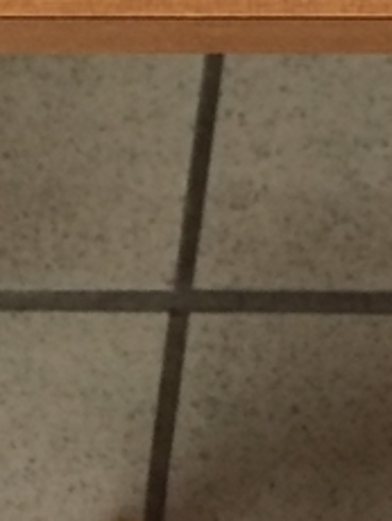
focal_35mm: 151
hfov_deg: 9.2
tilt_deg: -61.2
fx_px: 2276
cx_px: 820
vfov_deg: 10.8
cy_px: -786
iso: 64
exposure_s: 1/30
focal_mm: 4.15
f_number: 2.2
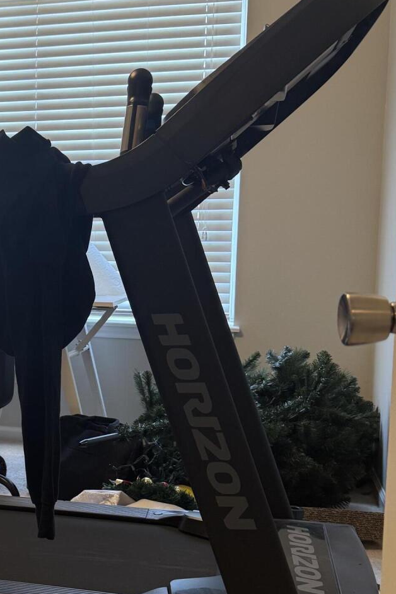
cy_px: 330
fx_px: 874
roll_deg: -1.2
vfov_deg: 37.5
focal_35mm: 53
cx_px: -34
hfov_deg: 24.0
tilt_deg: -6.6
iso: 125
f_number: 1.78
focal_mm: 6.76
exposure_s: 1/60
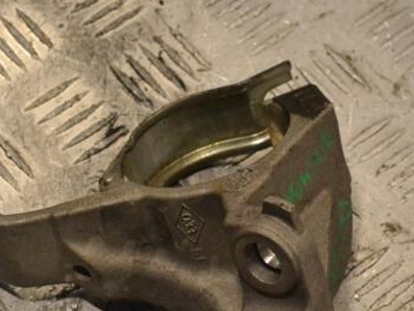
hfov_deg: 14.3
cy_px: 232
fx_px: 1649
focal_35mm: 138
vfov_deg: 10.7
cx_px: 116
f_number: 11
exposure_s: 1/500
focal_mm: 55
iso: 3200
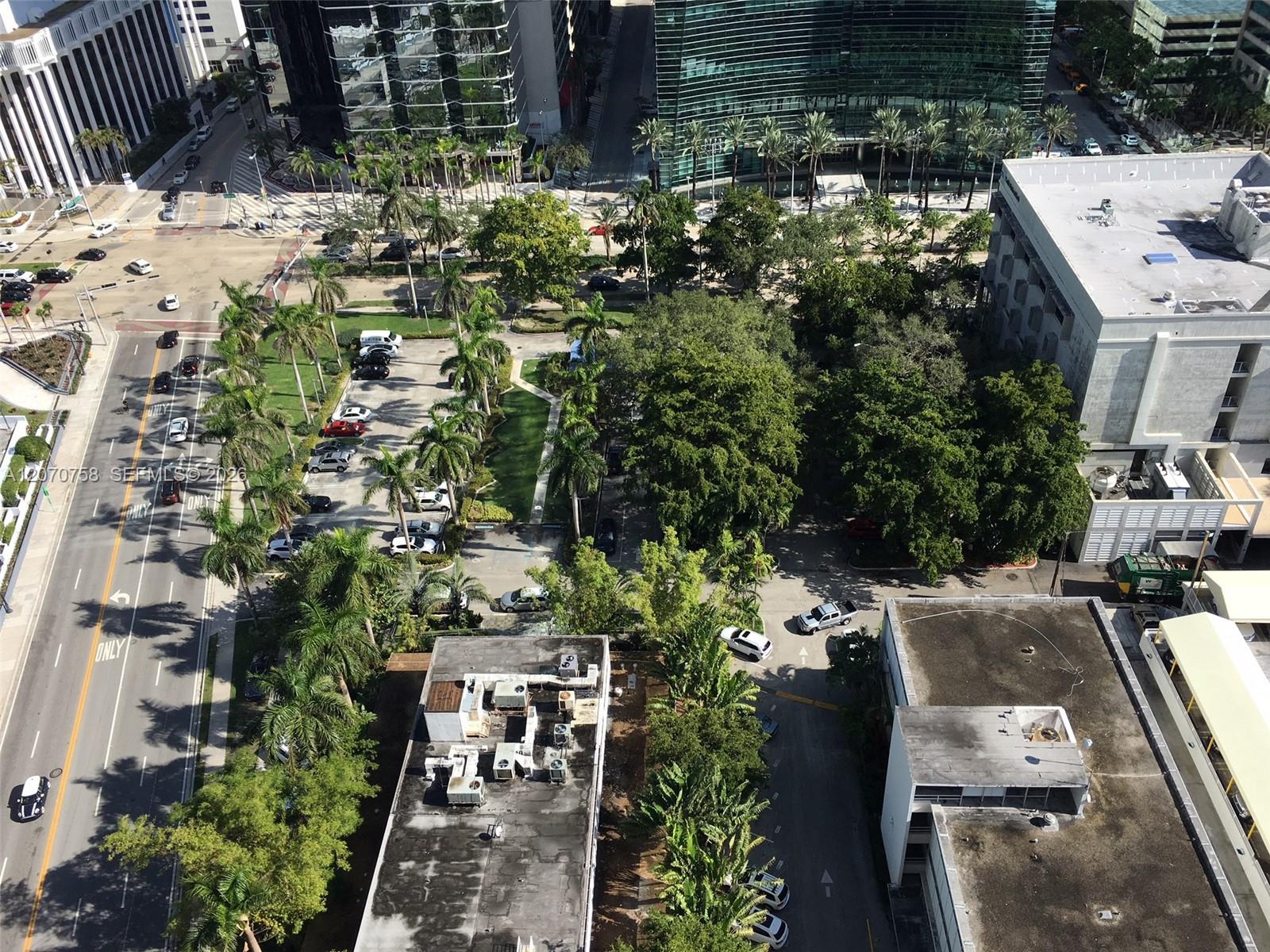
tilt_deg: -36.0
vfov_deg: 48.2
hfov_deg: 61.7
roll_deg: +2.8
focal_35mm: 29
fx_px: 1064
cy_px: 476
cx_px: 635
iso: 25
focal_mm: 4.15
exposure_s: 1/1183
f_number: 2.2
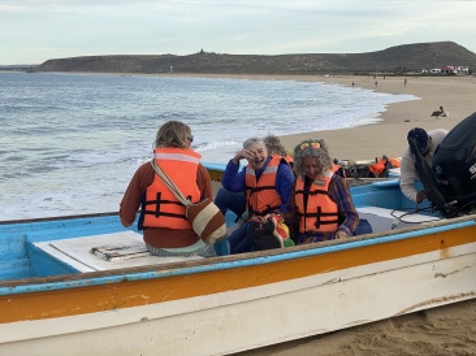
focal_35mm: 52
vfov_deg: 28.0
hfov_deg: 36.8
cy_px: 178
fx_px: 715
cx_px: 238
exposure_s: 1/466
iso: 20
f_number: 2
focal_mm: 6
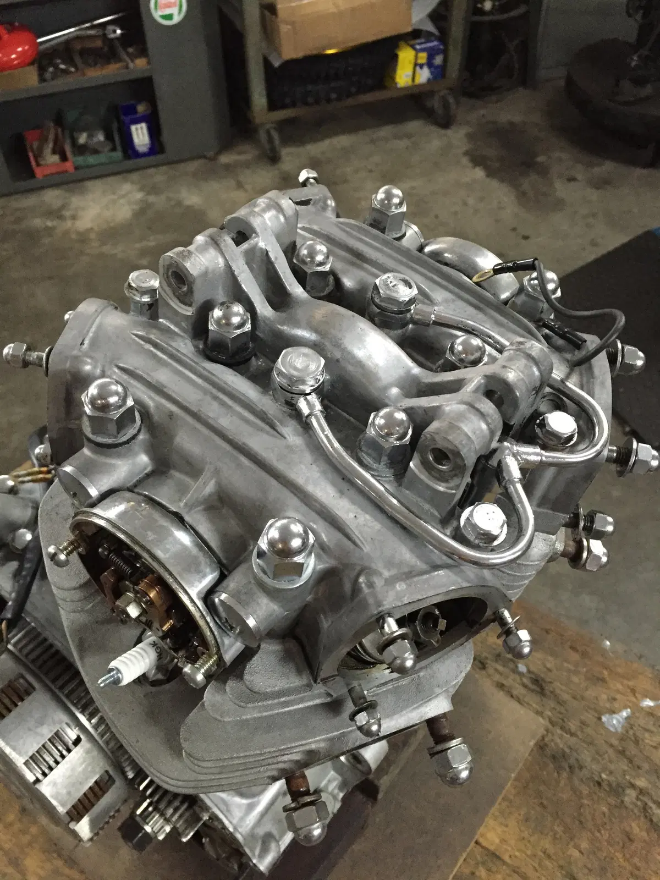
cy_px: 440
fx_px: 737
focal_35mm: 29
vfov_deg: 61.7
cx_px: 330
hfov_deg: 48.2
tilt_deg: -45.4
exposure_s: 1/17
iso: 250
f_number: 2.2
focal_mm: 4.15
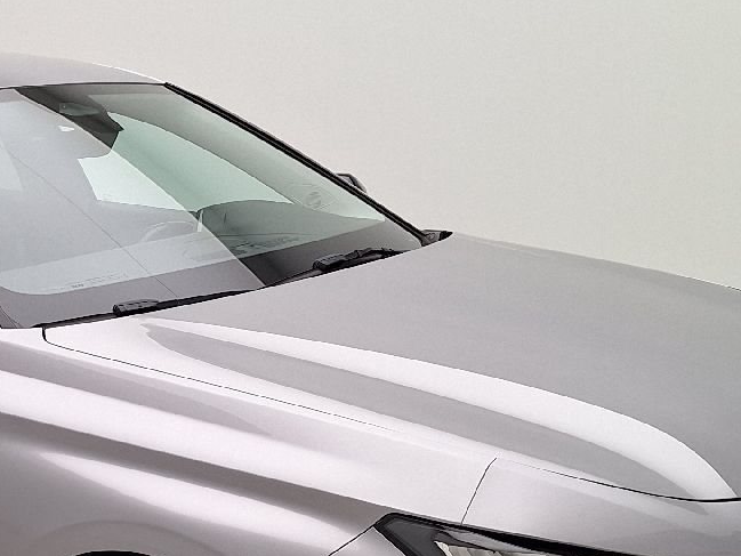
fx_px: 1456
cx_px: 65
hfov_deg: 27.5
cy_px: 524
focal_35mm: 68
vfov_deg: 21.1
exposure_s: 1/100
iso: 40
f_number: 1.8
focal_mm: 5.54
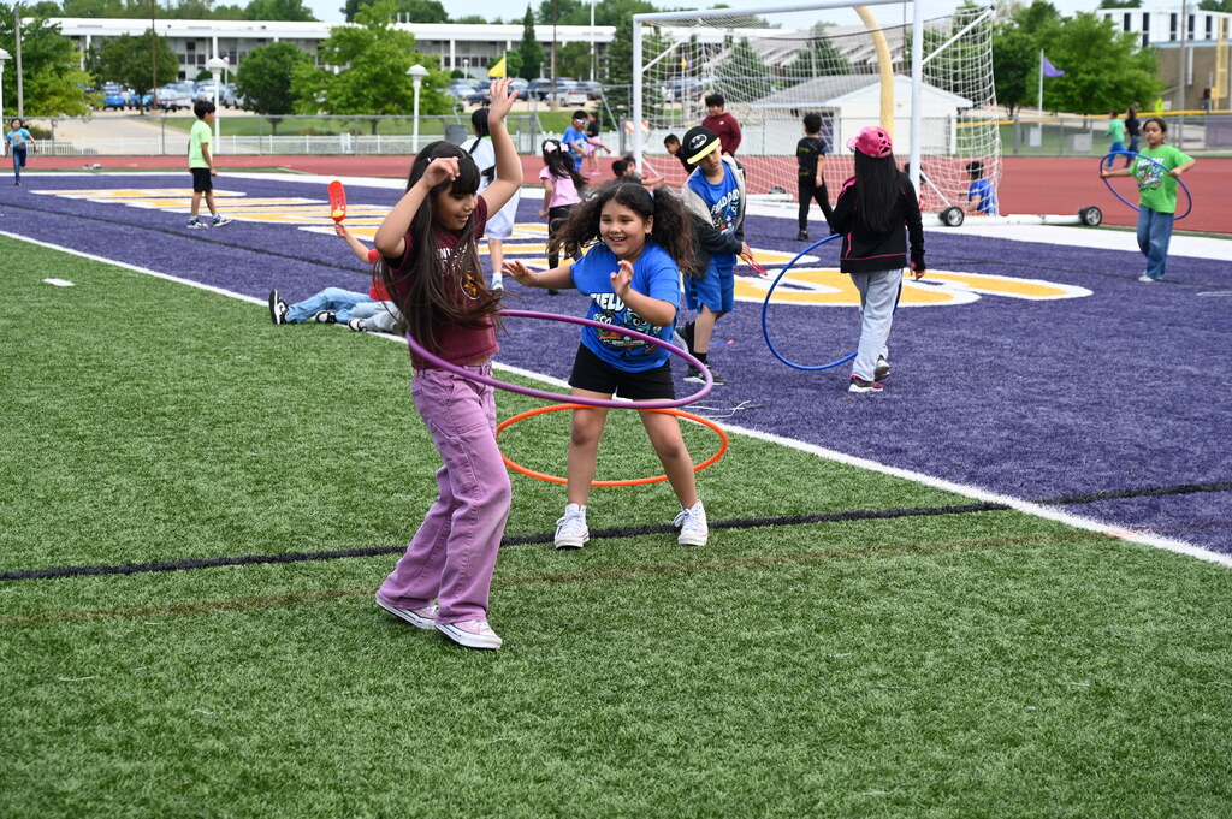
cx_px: 616
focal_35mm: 70
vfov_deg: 19.4
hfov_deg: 28.9
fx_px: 2394
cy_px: 410
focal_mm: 70
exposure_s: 1/250
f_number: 5.6
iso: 100
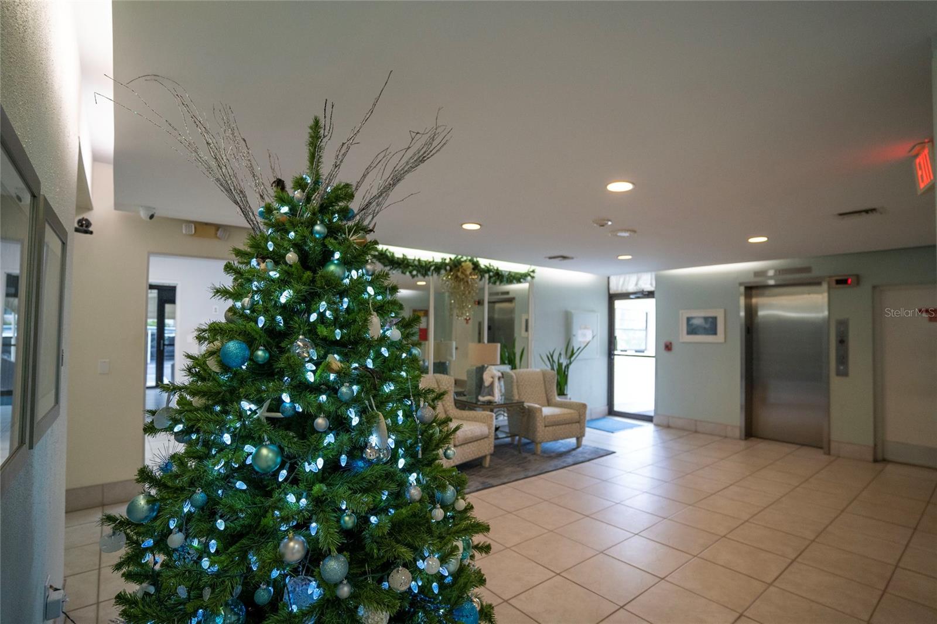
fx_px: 442
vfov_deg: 70.4
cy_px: 312
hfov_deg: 93.3
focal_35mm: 17
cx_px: 468
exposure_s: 1/160
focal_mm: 17
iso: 2000
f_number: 2.8
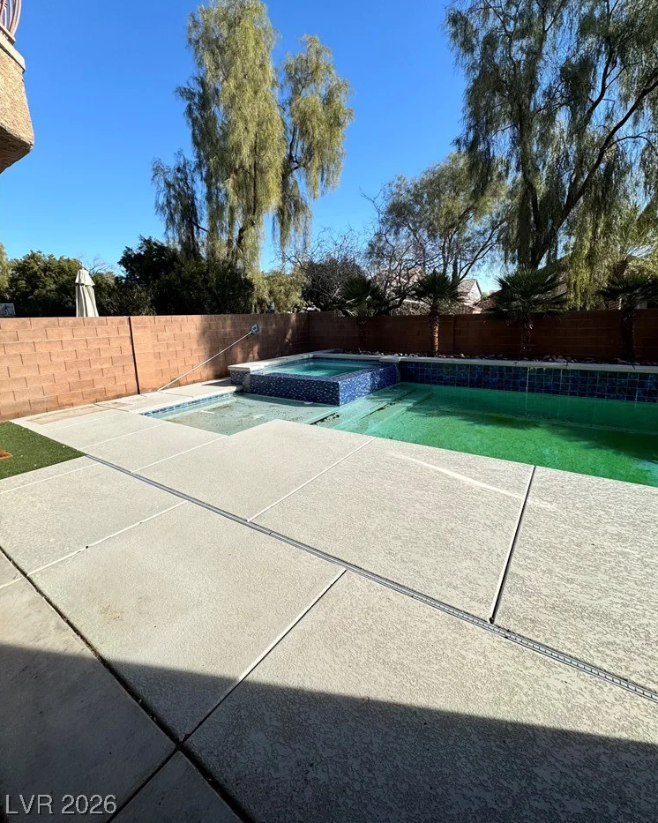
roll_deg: +2.1
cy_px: 378
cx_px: 337
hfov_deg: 84.0
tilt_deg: -12.3
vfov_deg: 96.6
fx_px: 365
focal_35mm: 15
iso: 50
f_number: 2.2
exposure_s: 1/1506
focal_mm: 2.22
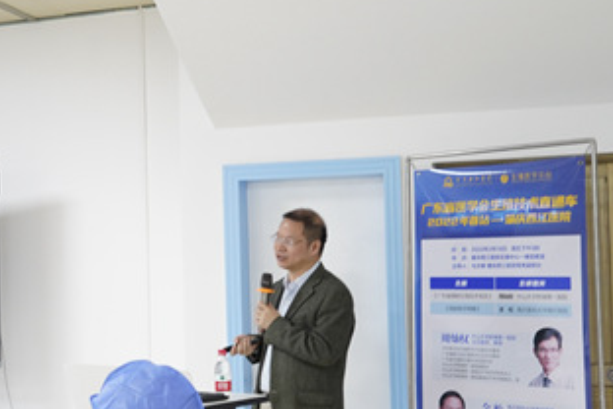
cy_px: 238
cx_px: 49
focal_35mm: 73
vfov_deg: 18.7
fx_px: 1243
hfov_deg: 26.7
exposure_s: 1/25
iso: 1600
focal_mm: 38
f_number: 5
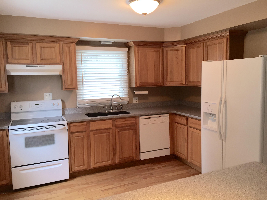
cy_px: 100
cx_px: 134
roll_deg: +1.2
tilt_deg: -6.0
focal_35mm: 29
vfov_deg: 48.2
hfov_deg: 61.7
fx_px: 224
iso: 40
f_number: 2.2
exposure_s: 1/30
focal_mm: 4.15
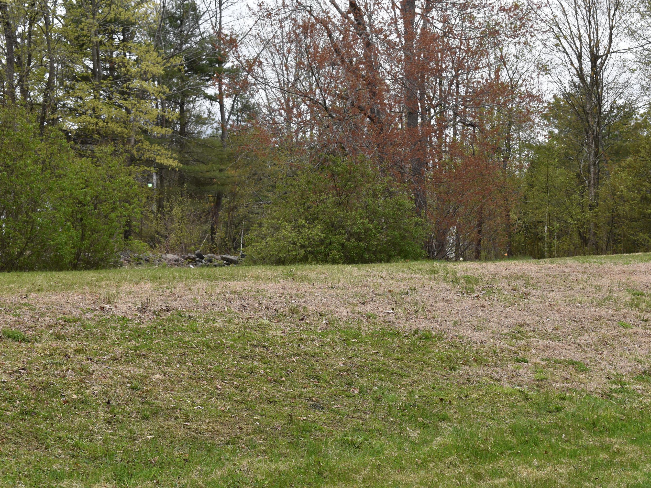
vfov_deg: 22.6
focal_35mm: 65
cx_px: 361
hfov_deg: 29.8
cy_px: 244
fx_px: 1222
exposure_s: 1/250
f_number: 8
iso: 200
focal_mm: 40
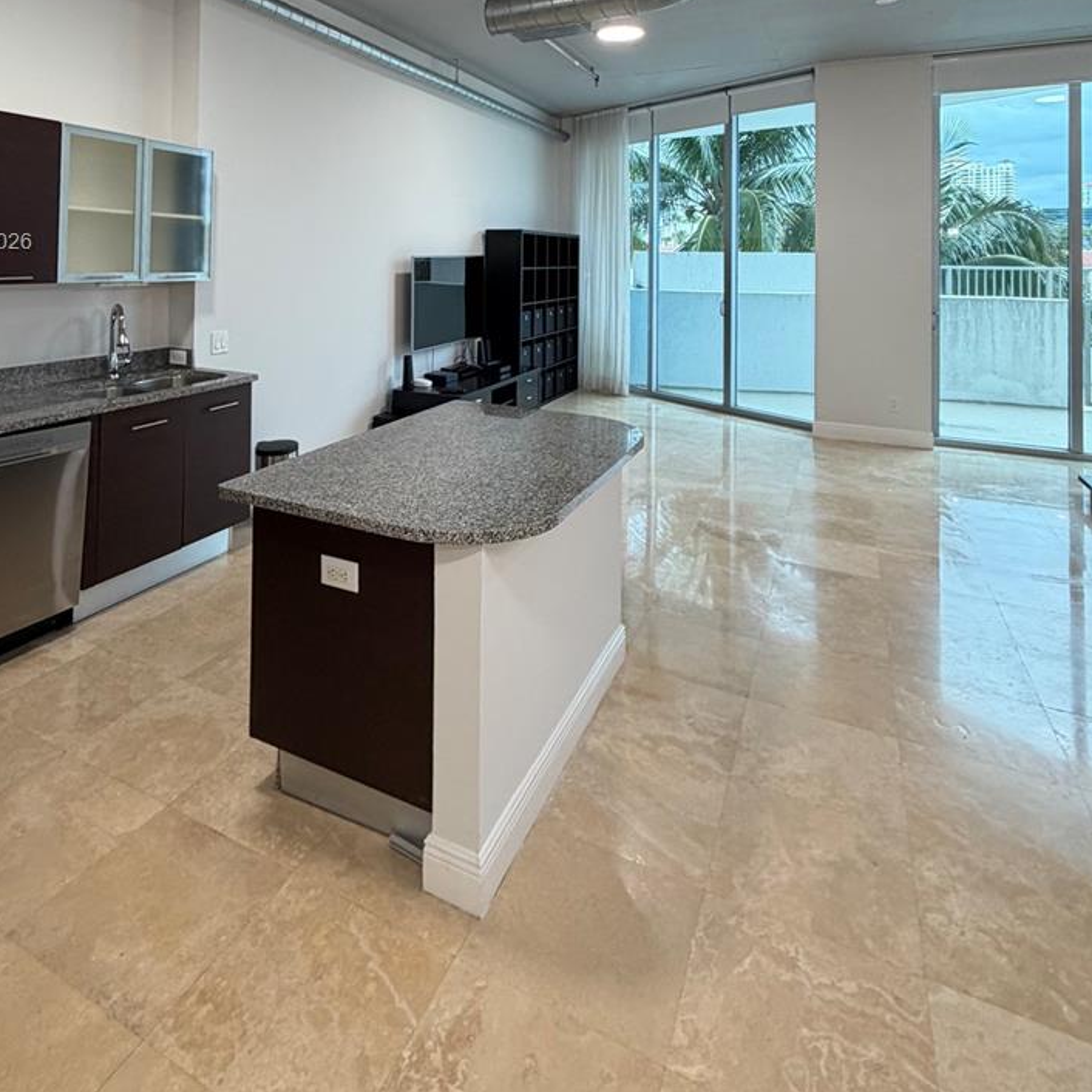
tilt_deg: +2.3
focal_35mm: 21
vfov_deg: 66.6
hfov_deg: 71.5
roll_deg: -0.4
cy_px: 244
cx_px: 442
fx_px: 749
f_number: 2.2
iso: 250
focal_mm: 2.22
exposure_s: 1/60
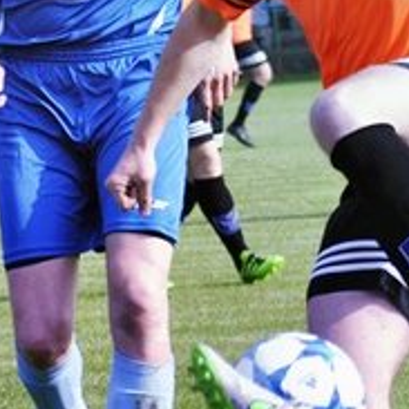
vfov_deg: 5.4
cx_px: 279
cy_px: 108
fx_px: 4358
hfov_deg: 5.4
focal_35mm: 326
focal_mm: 72
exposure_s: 1/1000
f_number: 4.2
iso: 140
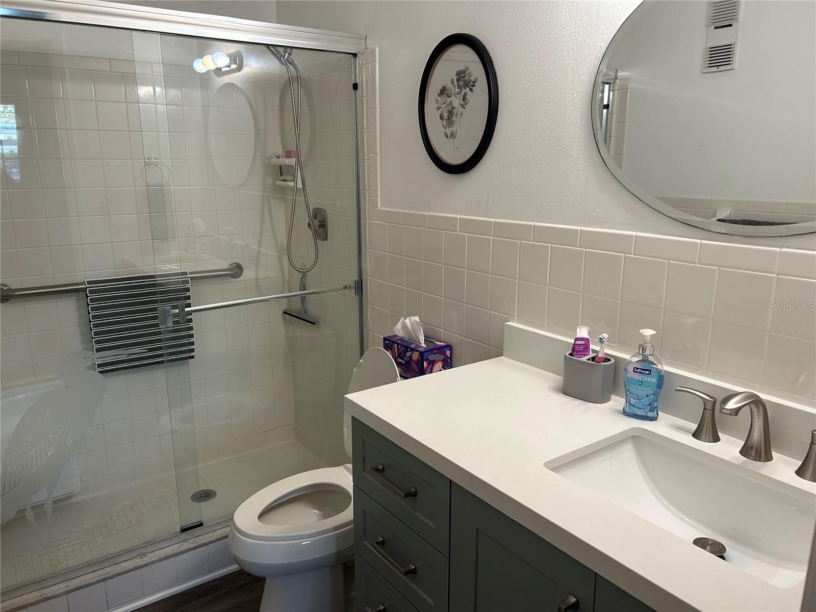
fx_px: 613
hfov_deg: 67.3
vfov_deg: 53.1
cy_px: 306
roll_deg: +0.9
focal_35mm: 26
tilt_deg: -12.7
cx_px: 408
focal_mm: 5.7
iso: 100
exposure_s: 1/120
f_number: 1.5
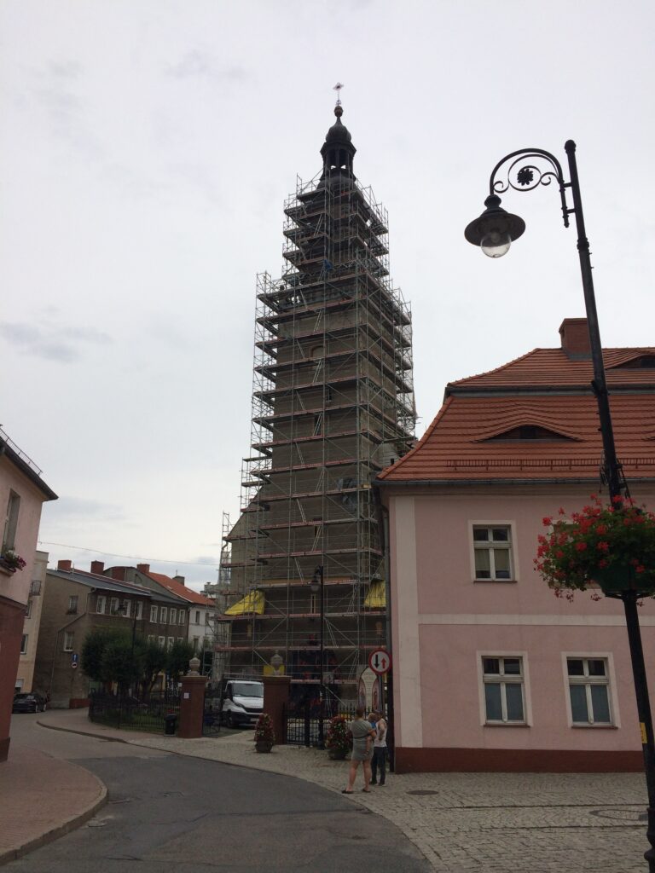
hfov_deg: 48.2
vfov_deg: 61.7
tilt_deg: +18.2
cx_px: 328
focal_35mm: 29
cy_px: 436
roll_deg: +1.3
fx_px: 732
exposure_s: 1/1709
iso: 32
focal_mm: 4.15
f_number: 2.2
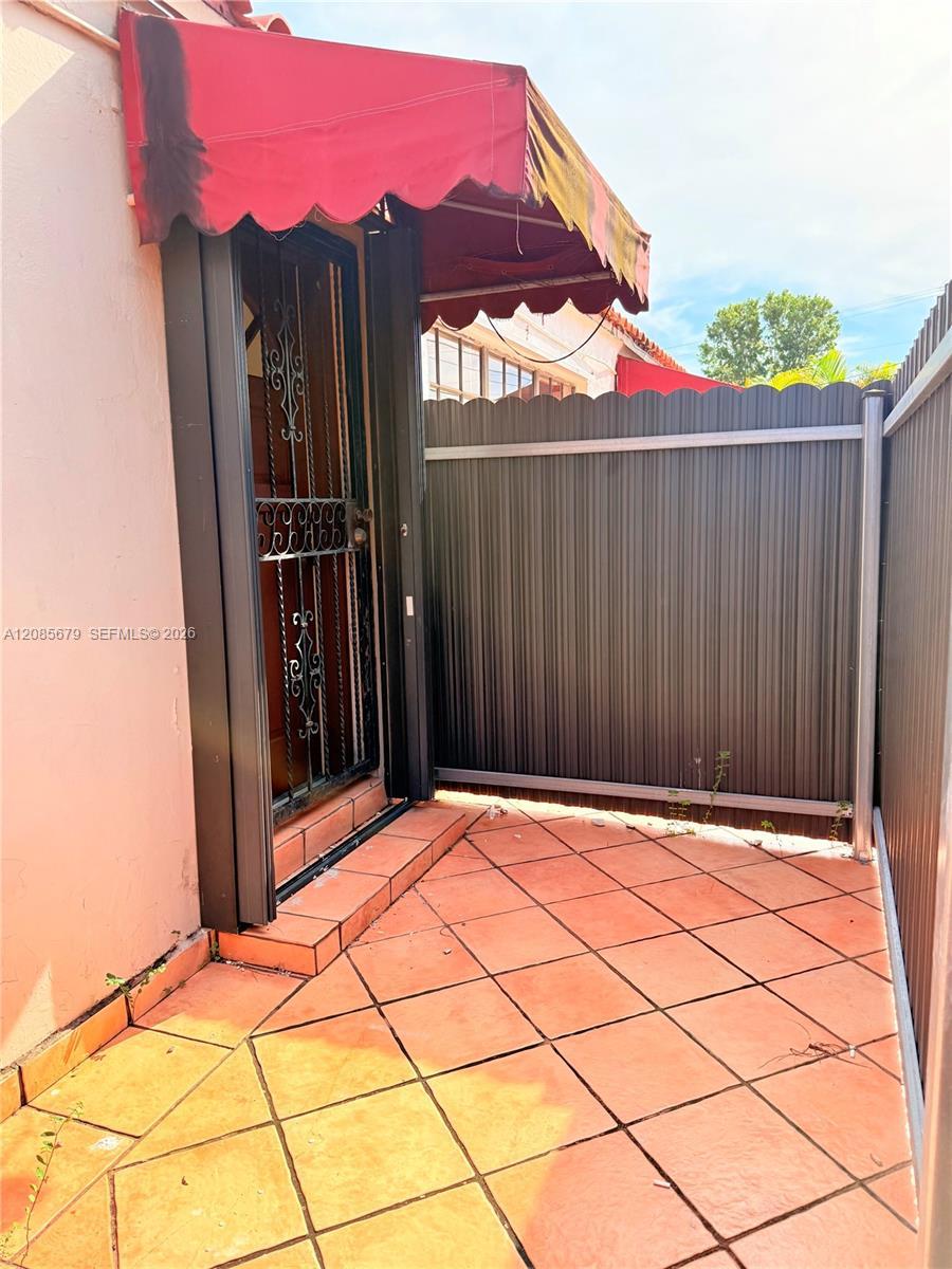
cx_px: 476
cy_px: 634
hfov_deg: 56.8
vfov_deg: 71.6
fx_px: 880
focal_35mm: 24
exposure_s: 1/1618
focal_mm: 6.76
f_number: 1.78
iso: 100
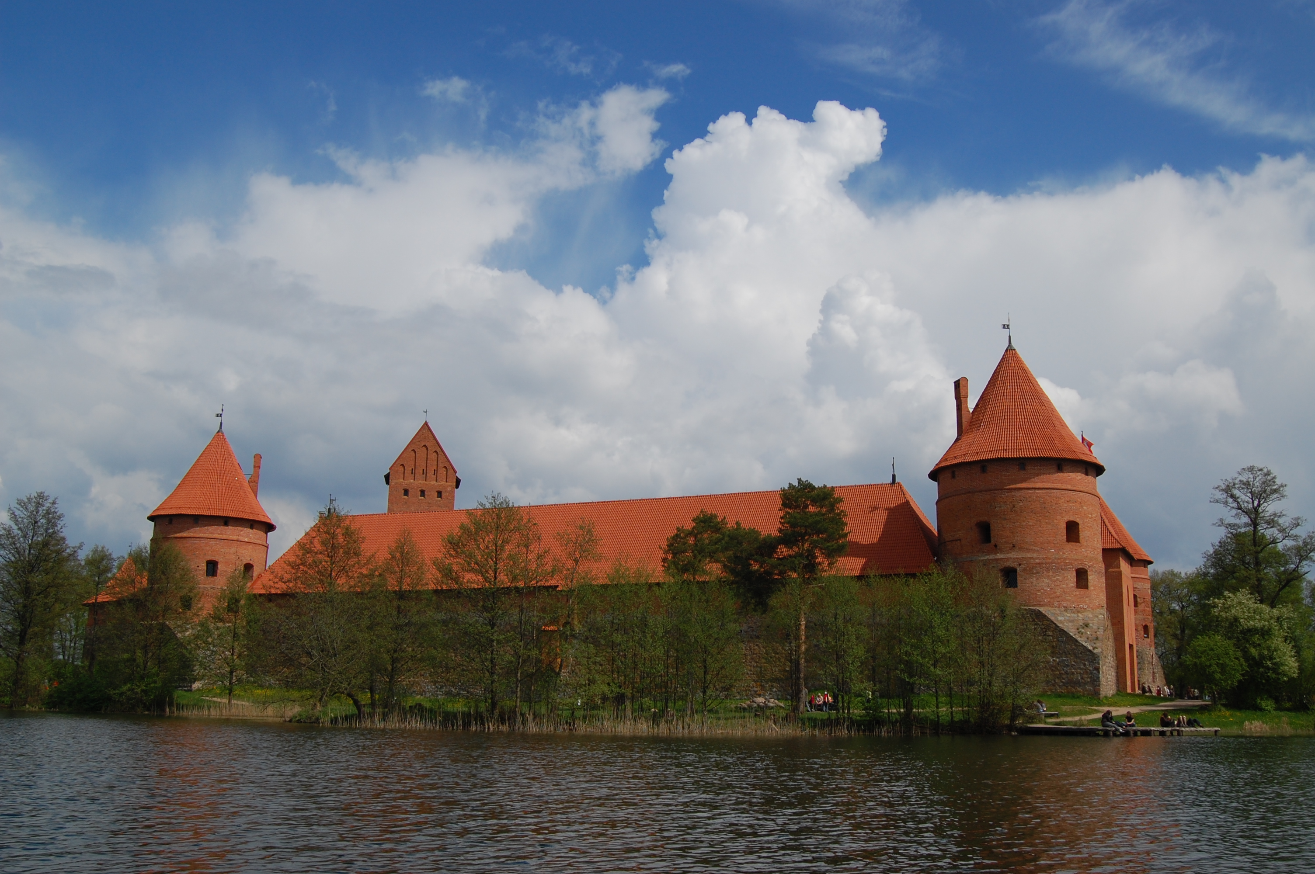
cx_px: 658
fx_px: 1259
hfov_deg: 55.1
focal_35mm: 34
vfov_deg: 38.3
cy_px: 437
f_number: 11
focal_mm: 23
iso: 200
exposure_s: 1/500
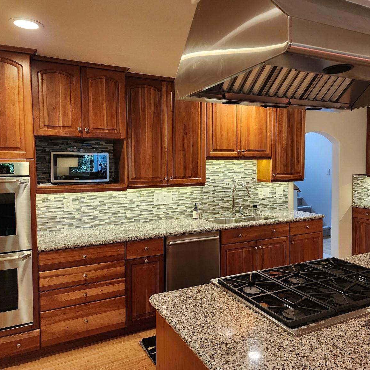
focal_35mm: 28
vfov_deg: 57.3
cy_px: 181
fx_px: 339
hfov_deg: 57.2
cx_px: 205
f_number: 1.8
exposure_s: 1/120
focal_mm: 6.4
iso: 320
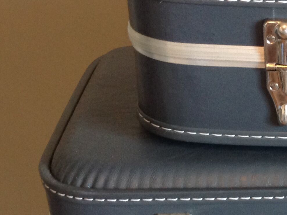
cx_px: 330
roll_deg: -3.1
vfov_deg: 15.7
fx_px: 762
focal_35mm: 92
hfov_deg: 20.2
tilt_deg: -34.1
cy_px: 212
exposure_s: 1/15
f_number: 2.4
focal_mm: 4.28
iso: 160
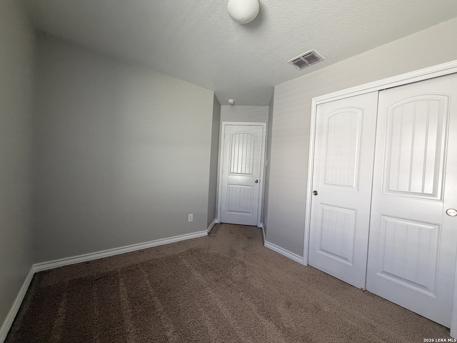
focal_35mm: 14
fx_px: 185
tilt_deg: -1.2
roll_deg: -2.5
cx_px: 228
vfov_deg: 85.7
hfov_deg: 102.1
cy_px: 172
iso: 320
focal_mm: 2.22
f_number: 2.2
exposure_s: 1/119
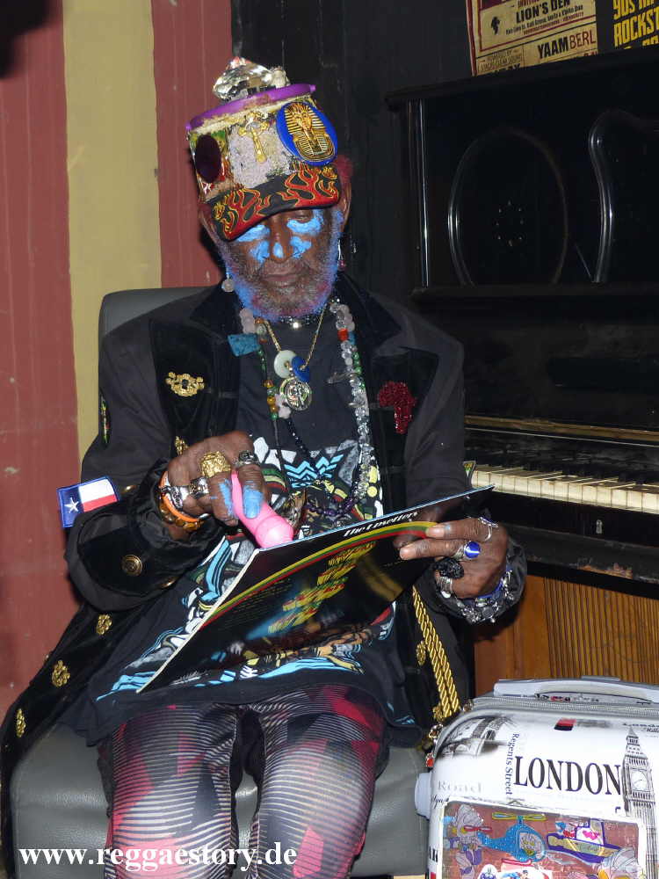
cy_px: 440
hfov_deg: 39.7
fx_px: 914
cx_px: 330
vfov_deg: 51.4
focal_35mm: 36
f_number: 2.8
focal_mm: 6.4
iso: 100
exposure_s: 1/60
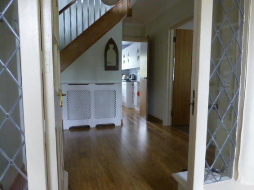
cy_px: 95
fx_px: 176
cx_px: 127
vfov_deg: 56.8
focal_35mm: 24
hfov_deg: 71.6
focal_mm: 4.3
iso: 400
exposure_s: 1/40
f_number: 3.3
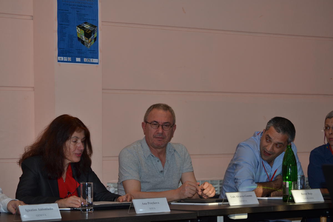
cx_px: 166
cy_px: 111
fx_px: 971
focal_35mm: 105
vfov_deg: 13.0
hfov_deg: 19.5
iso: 200
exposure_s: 1/60
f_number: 5.6
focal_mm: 70
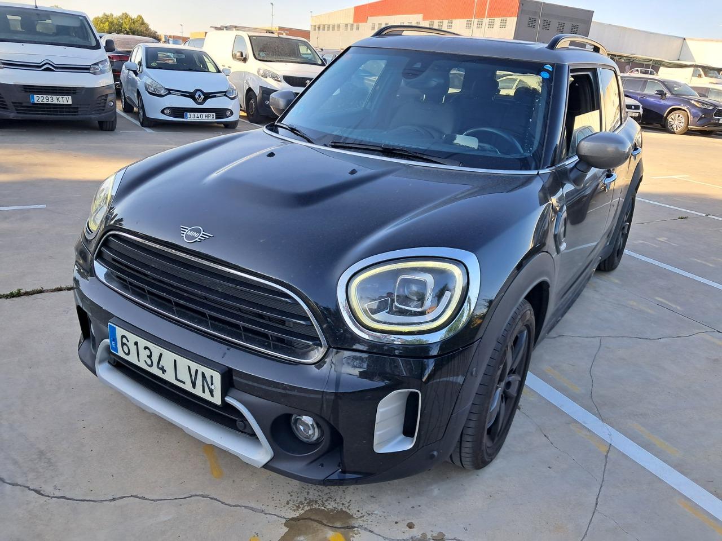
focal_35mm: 27
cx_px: 361
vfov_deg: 51.4
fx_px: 563
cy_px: 270
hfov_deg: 65.3
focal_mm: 4
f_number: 1.8
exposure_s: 1/145
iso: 50
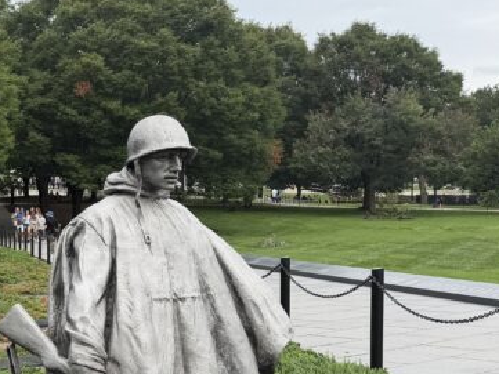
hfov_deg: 24.5
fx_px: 981
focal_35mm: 68
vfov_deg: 21.6
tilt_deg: -2.8
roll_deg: +0.5
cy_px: 230
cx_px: -169
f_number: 1.78
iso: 80
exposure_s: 1/2169
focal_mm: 6.76
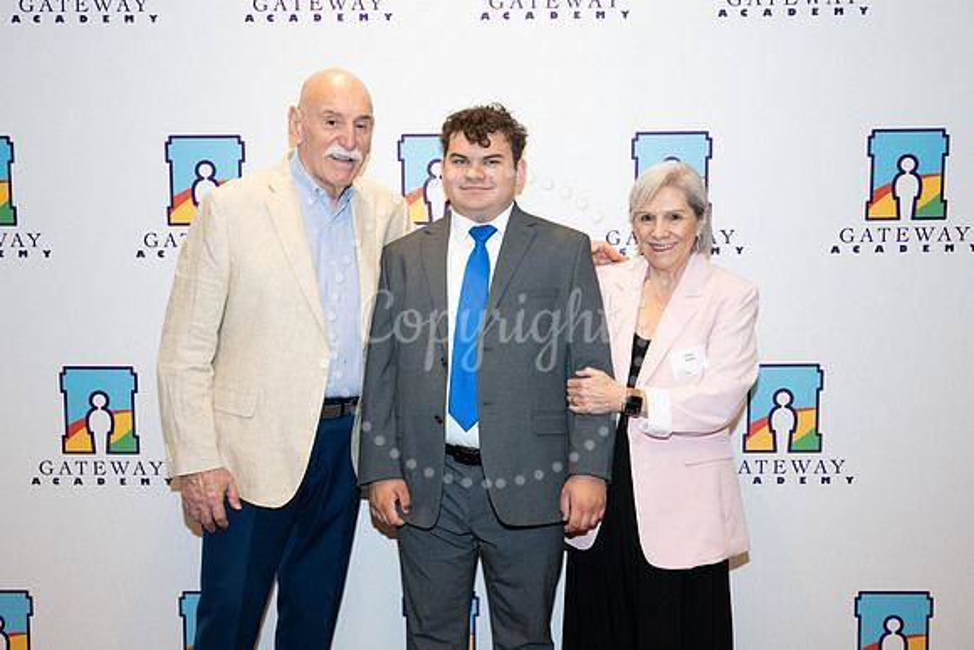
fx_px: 1055
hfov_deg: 49.5
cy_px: 325
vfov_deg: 34.2
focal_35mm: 39
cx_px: 487
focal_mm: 39
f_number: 5.6
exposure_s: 1/80
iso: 800
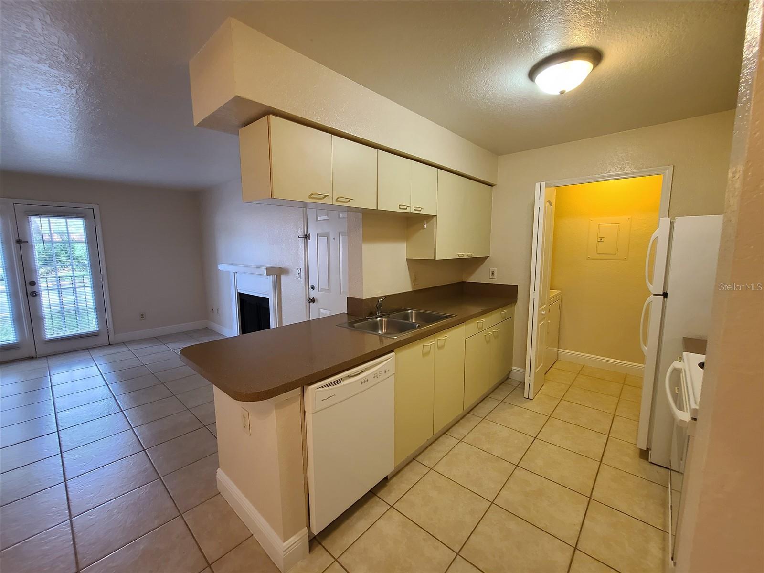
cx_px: 382
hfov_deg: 106.2
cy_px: 286
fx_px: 287
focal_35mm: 13
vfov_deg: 89.9
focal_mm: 2.2
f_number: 2.2
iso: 320
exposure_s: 1/59
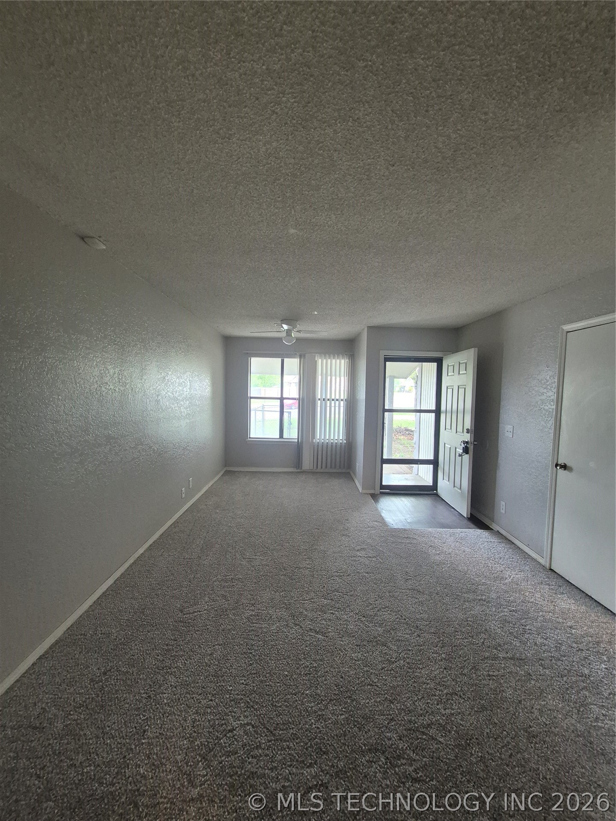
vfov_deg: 106.2
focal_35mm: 13
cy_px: 410
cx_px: 308
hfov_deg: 89.9
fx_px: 308
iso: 500
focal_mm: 1.74
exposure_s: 1/60
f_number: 2.2
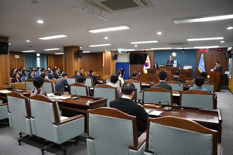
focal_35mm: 25
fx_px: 162
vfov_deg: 51.3
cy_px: 78
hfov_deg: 71.5
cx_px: 116
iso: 1250
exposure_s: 1/125
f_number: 2.8
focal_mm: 17
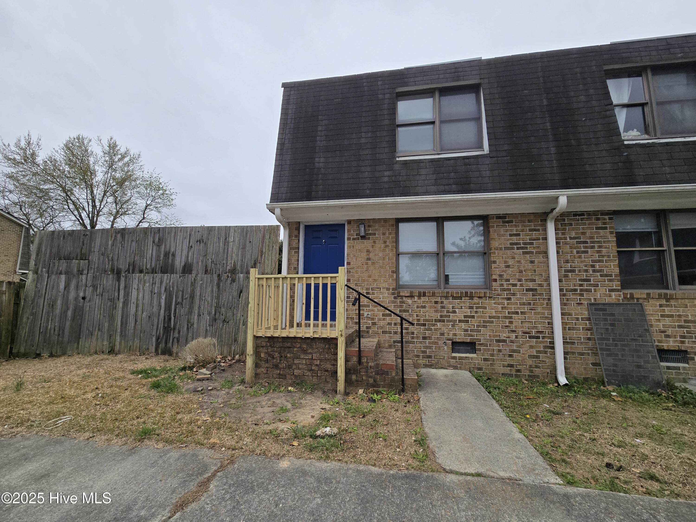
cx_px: 348
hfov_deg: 106.2
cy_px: 261
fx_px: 261
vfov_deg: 89.9
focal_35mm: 13
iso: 50
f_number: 2.2
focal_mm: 2.2
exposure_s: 1/1027
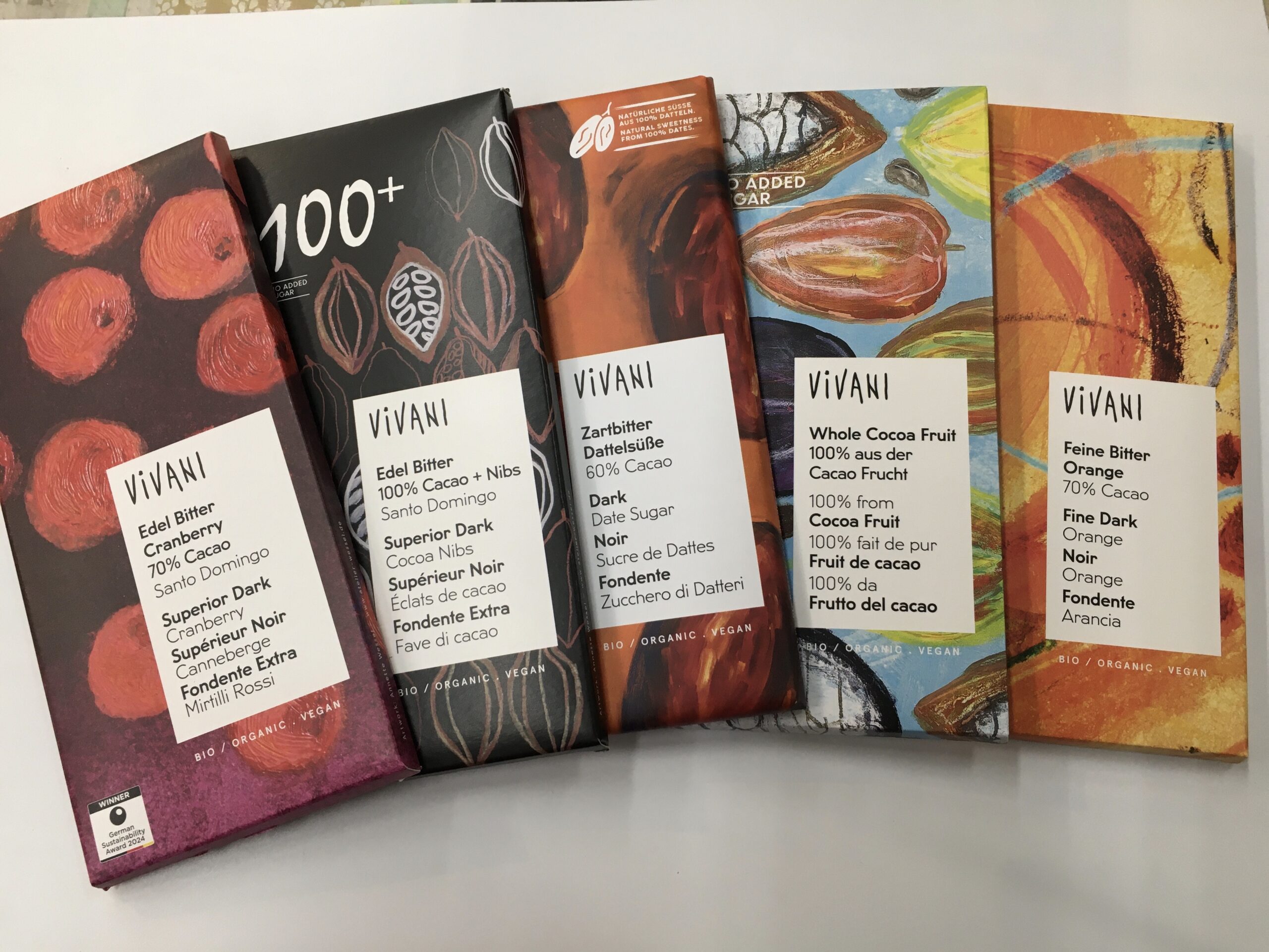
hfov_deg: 61.7
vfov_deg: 48.2
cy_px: 476
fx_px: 1063
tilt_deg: -75.7
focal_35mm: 29
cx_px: 634
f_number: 2.2
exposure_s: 1/40
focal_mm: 4.15
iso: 25
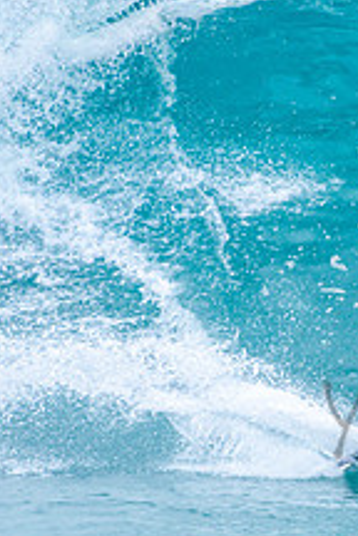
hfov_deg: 0.7
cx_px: 579
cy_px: 398
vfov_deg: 1.0
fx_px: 30040
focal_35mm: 2014
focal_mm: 500
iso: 360
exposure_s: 1/640
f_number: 5.6
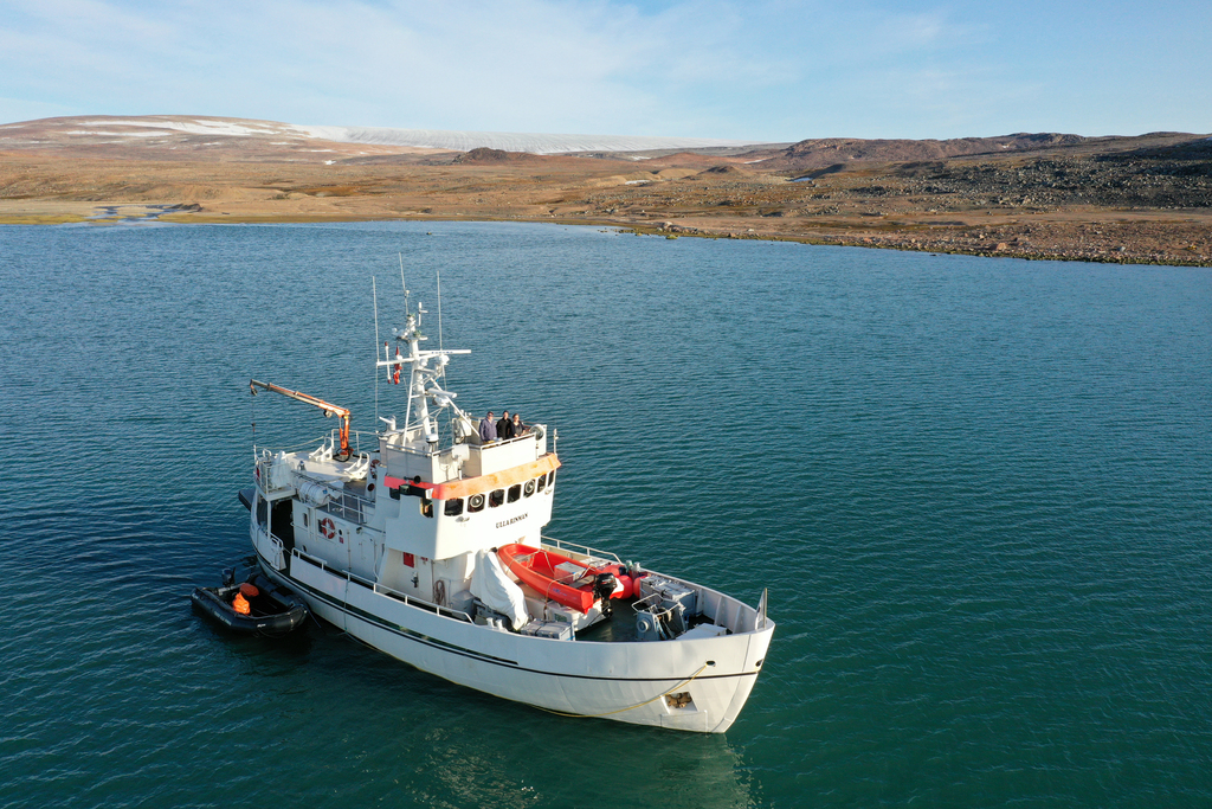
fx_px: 943
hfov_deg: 65.5
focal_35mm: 28
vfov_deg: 46.4
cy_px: 404
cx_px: 606
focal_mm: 10.26
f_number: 5.6
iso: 200
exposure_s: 1/640
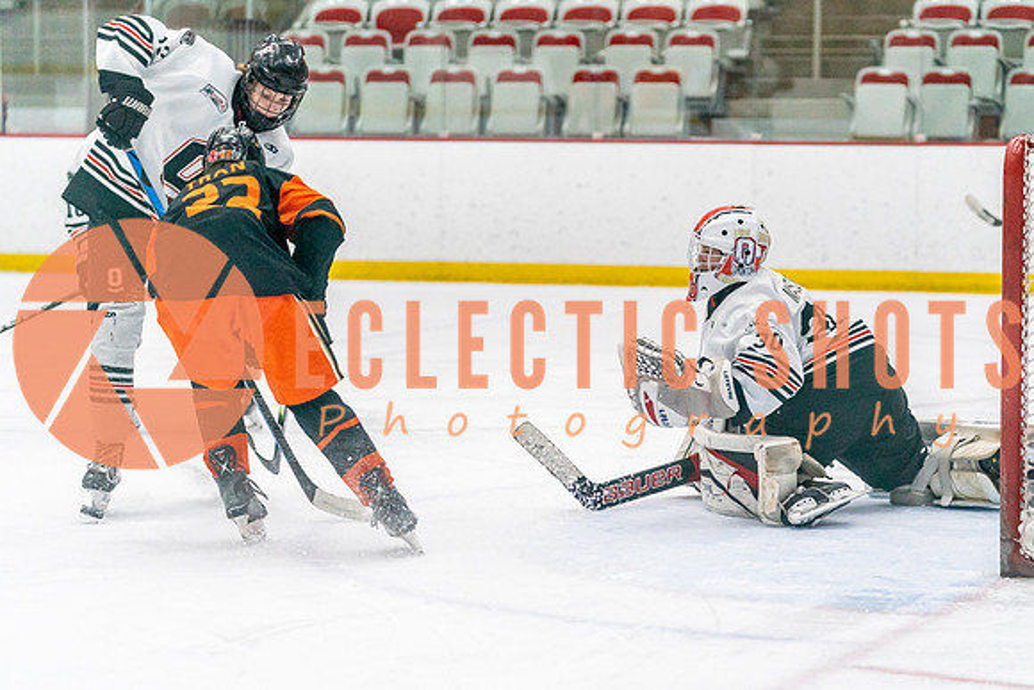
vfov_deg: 10.6
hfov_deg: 15.8
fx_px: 3728
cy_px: 433
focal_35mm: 130
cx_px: 616
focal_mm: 98
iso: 3200
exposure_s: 1/1250
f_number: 2.8
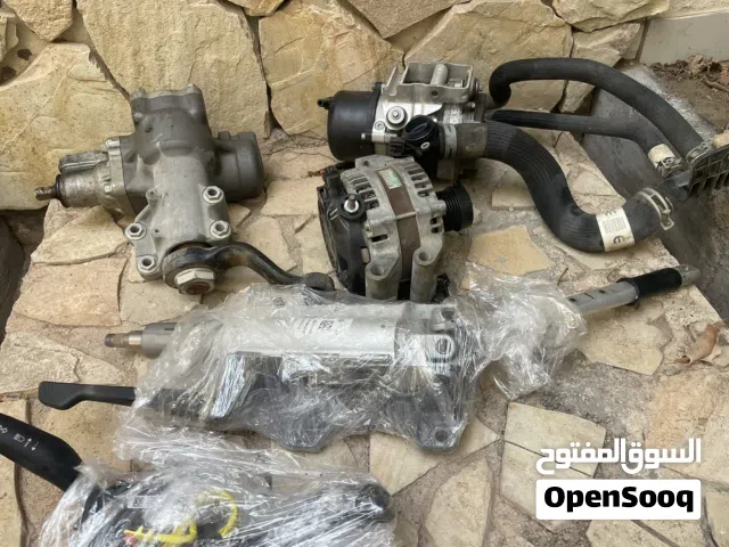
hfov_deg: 67.3
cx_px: 364
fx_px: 548
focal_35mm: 26
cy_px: 274
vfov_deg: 53.1
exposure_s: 1/121
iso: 125
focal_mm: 4.2
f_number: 1.6
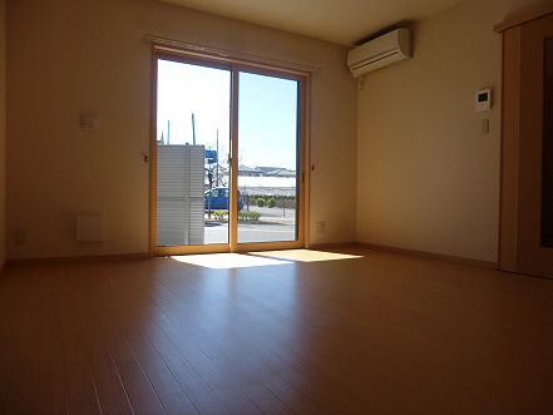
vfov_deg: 54.9
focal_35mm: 25
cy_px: 208
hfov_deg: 69.4
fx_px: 399
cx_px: 276
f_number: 3.1
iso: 100
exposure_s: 1/320
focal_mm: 4.5
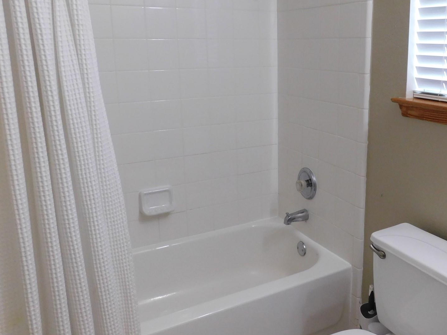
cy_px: 133
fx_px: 426
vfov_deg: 42.7
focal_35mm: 33
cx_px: 299
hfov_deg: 54.2
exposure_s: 1/30
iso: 320
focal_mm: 4
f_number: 3
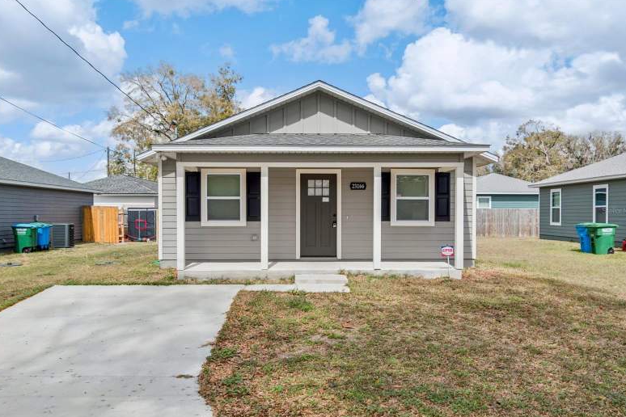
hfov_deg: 60.3
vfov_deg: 42.3
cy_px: 211
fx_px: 539
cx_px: 315
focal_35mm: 31
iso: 200
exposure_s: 1/250
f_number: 8
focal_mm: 20
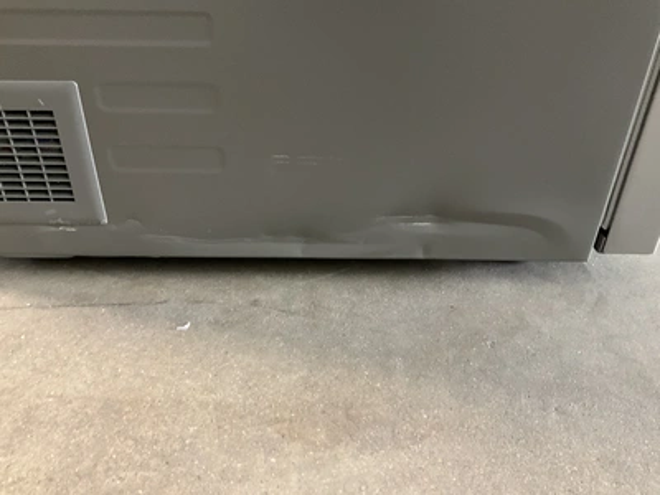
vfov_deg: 48.2
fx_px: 553
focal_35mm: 29
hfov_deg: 61.7
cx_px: 330
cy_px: 248
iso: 320
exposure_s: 1/30
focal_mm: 3
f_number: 1.8
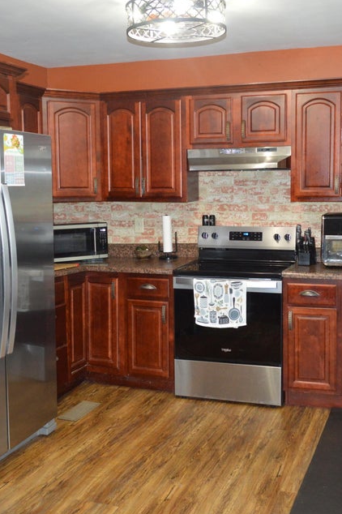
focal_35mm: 41
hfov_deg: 32.5
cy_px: 257
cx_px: 208
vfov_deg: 47.4
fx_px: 585
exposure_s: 1/60
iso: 1400
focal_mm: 18
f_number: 3.5
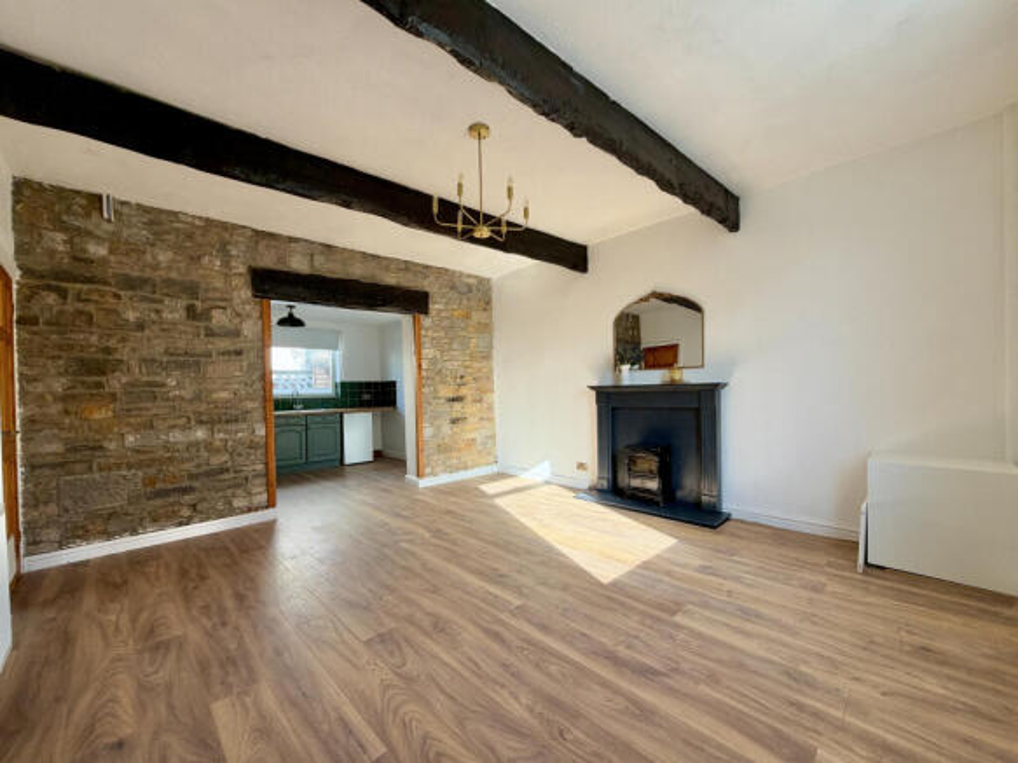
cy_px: 382
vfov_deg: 85.7
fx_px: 412
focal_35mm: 14
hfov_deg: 102.1
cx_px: 509
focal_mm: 2.22
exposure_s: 1/121
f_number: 2.2
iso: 64
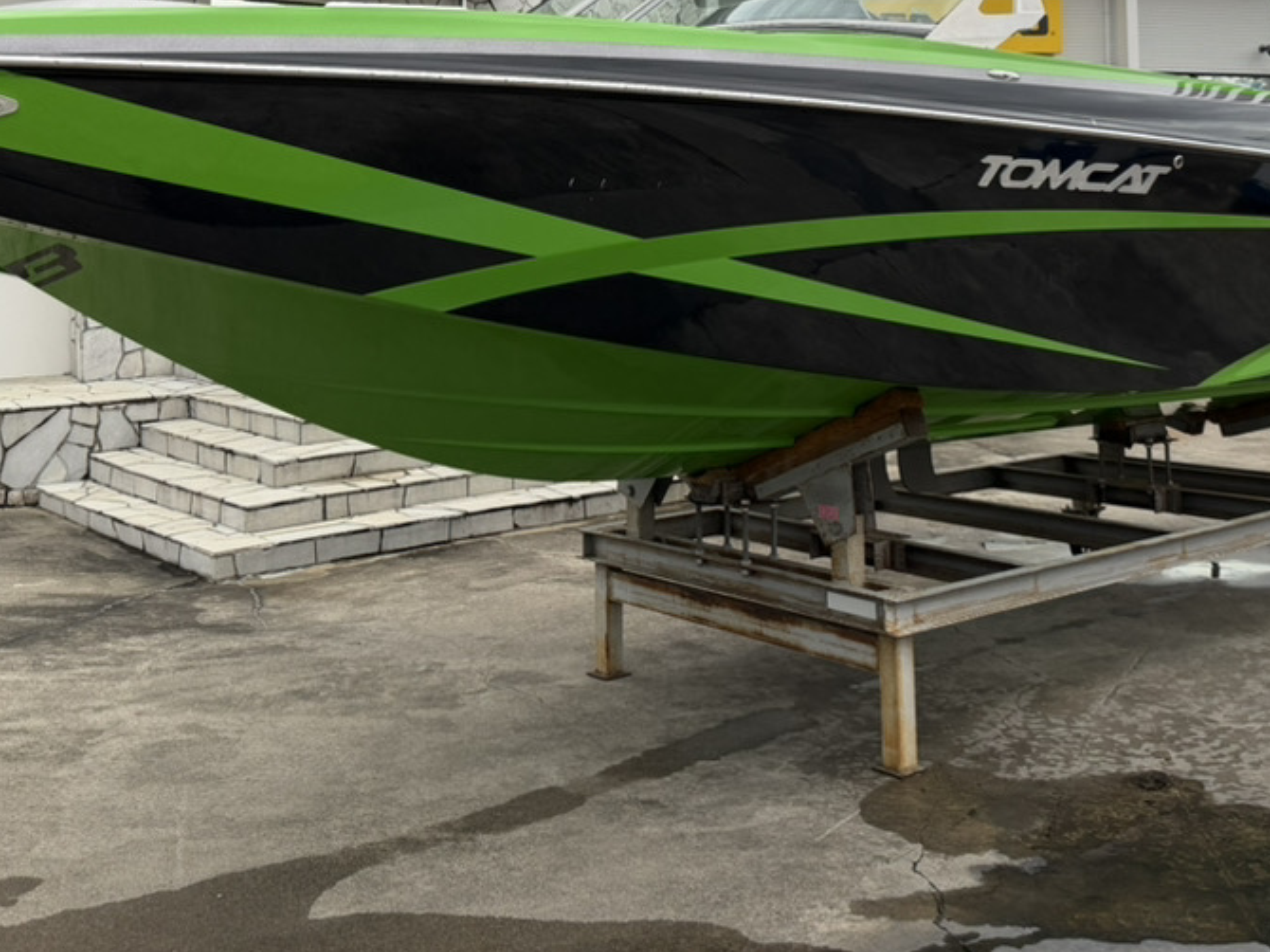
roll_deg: +1.7
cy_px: 163
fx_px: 1577
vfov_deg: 32.5
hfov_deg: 43.9
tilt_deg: +2.9
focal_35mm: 43
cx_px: 658
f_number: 1.78
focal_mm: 6.76
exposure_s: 1/665
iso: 100
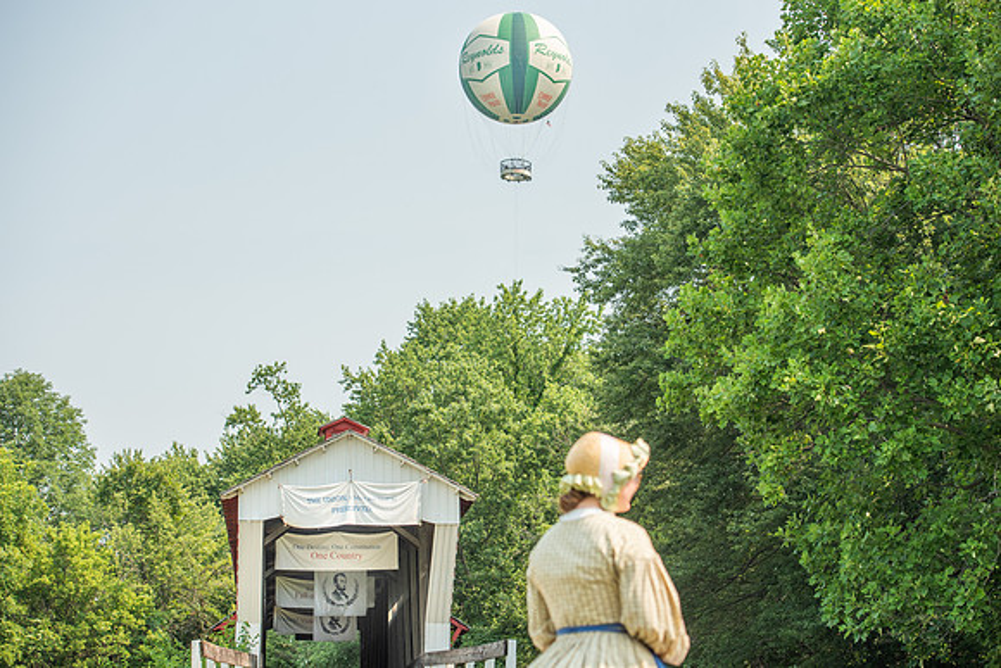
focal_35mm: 72
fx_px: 2010
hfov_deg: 28.0
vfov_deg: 18.9
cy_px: 334
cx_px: 510
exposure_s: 1/1250
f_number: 5
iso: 160
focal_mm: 70
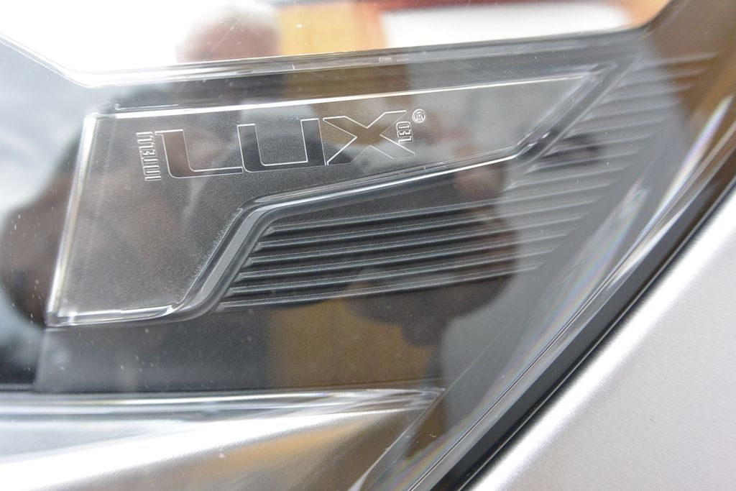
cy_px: 246
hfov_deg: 60.3
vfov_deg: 42.3
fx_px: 634
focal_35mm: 31
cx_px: 368
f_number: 3.8
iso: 400
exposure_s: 1/125
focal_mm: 11.8
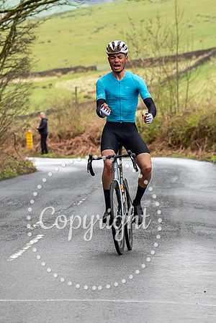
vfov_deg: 6.9
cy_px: 120
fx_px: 2687
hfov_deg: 4.6
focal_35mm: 299
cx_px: 189
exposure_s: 1/1000
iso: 640
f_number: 3.5
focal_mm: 80
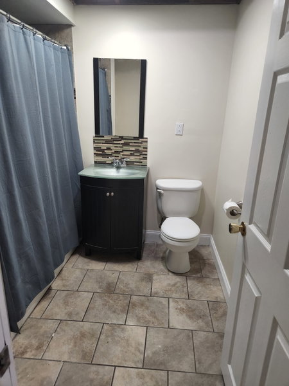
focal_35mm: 23
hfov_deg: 58.9
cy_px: 193
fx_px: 256
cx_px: 144
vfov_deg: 73.9
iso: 250
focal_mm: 5.4
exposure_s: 1/120
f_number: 1.8
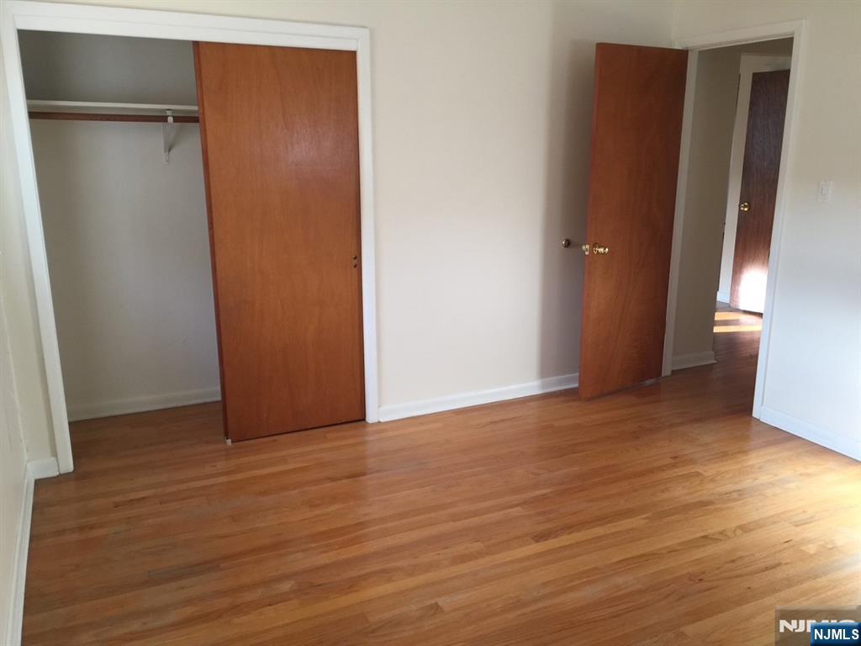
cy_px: 323
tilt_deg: -14.3
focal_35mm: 29
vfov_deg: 48.2
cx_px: 430
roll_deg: -0.7
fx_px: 721
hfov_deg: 61.7
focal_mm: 4.15
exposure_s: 1/40
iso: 32
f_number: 2.2
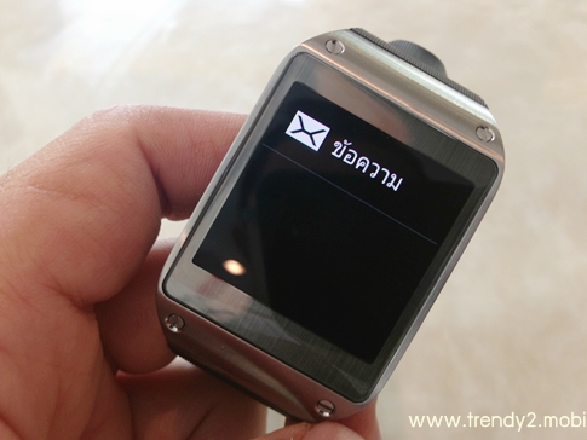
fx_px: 577
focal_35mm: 34
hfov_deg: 53.9
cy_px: 219
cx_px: 301
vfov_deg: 41.8
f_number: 2.4
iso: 50
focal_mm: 4.13
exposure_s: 1/20
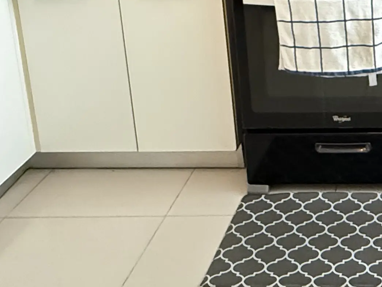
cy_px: -107
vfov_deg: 23.3
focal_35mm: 54
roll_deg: +2.5
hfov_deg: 32.0
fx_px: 596
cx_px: 404
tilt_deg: -8.5
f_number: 2.2
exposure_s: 1/40
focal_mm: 2.22
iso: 1000
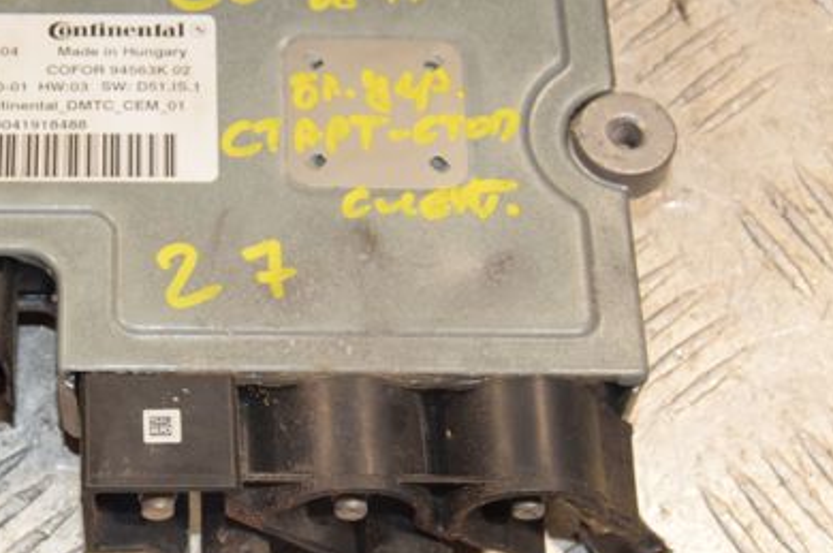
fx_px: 2561
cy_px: 246
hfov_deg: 18.3
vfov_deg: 12.3
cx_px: 160
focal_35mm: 111
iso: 1600
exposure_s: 1/200
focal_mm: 45
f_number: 9
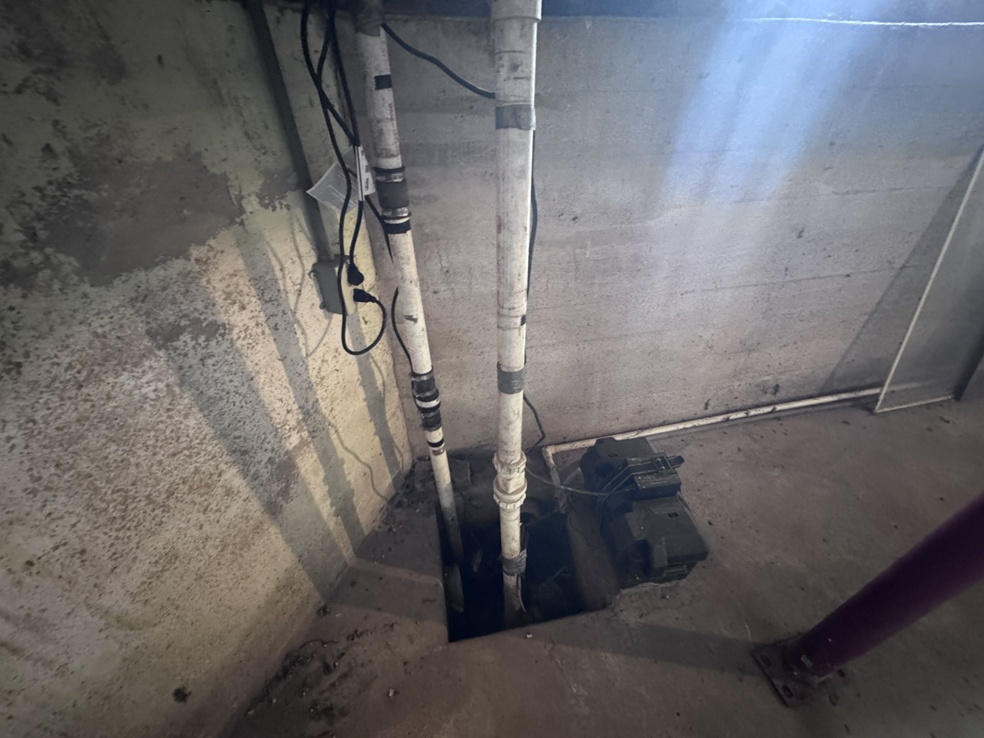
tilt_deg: -37.5
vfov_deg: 85.7
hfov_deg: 102.1
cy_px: 369
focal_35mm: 14
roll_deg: +0.6
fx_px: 398
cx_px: 492
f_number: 2.2
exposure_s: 1/40
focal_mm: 2.22
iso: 1250
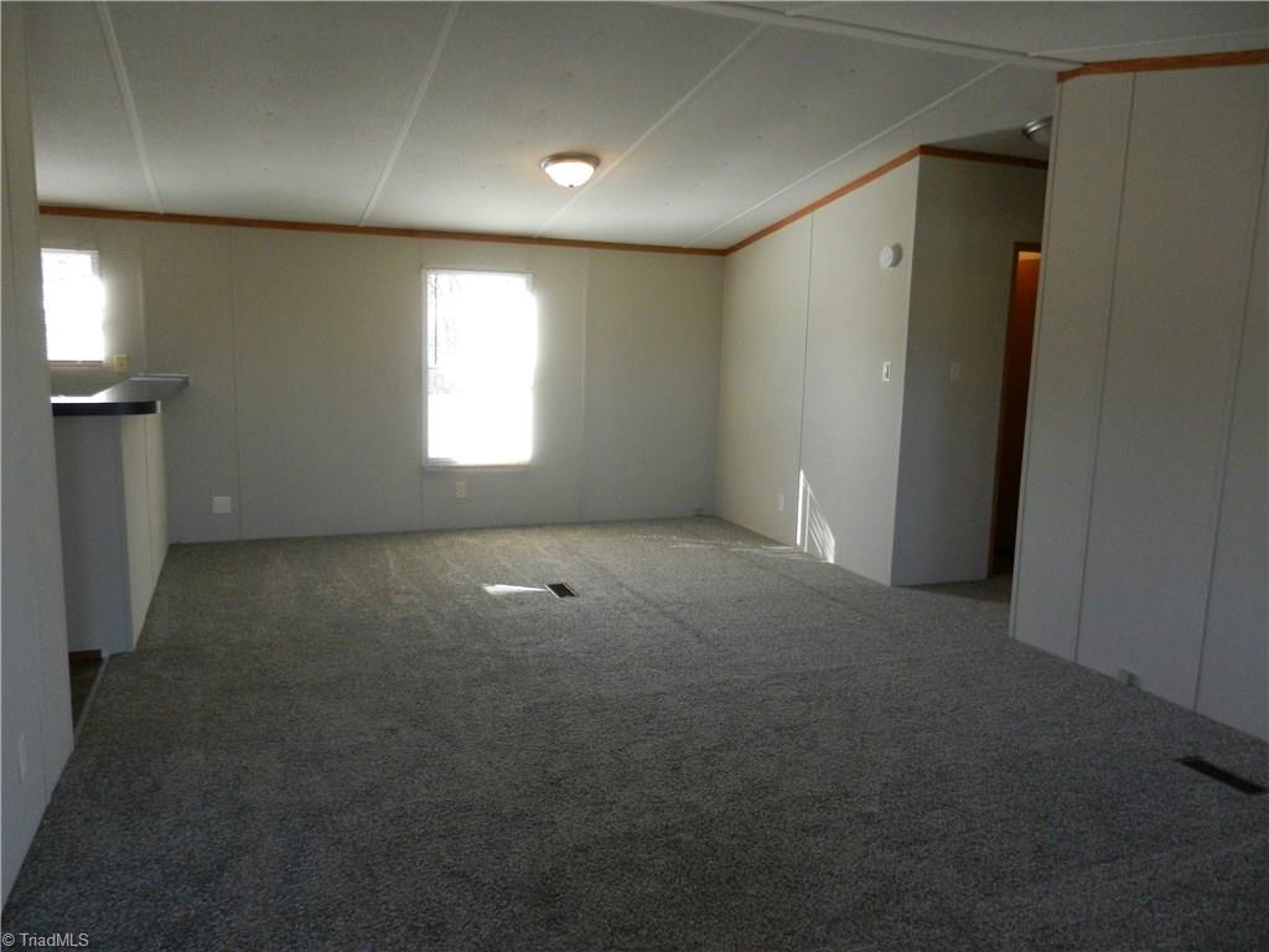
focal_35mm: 25
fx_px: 916
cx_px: 634
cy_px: 476
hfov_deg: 69.4
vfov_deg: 54.9
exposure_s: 1/200
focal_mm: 4.5
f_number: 3.5
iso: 560
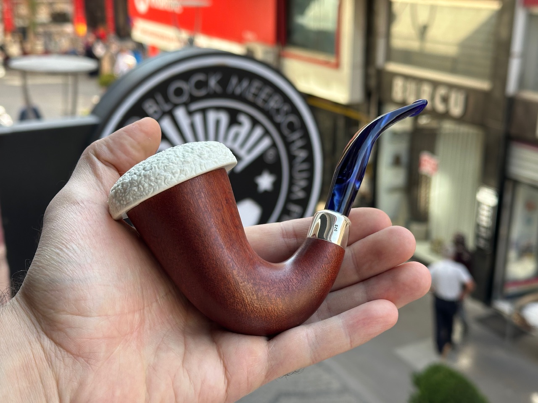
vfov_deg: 30.3
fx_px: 746
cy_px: 202
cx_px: 269
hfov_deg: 39.7
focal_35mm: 48
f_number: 1.78
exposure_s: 1/393
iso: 64
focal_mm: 6.86
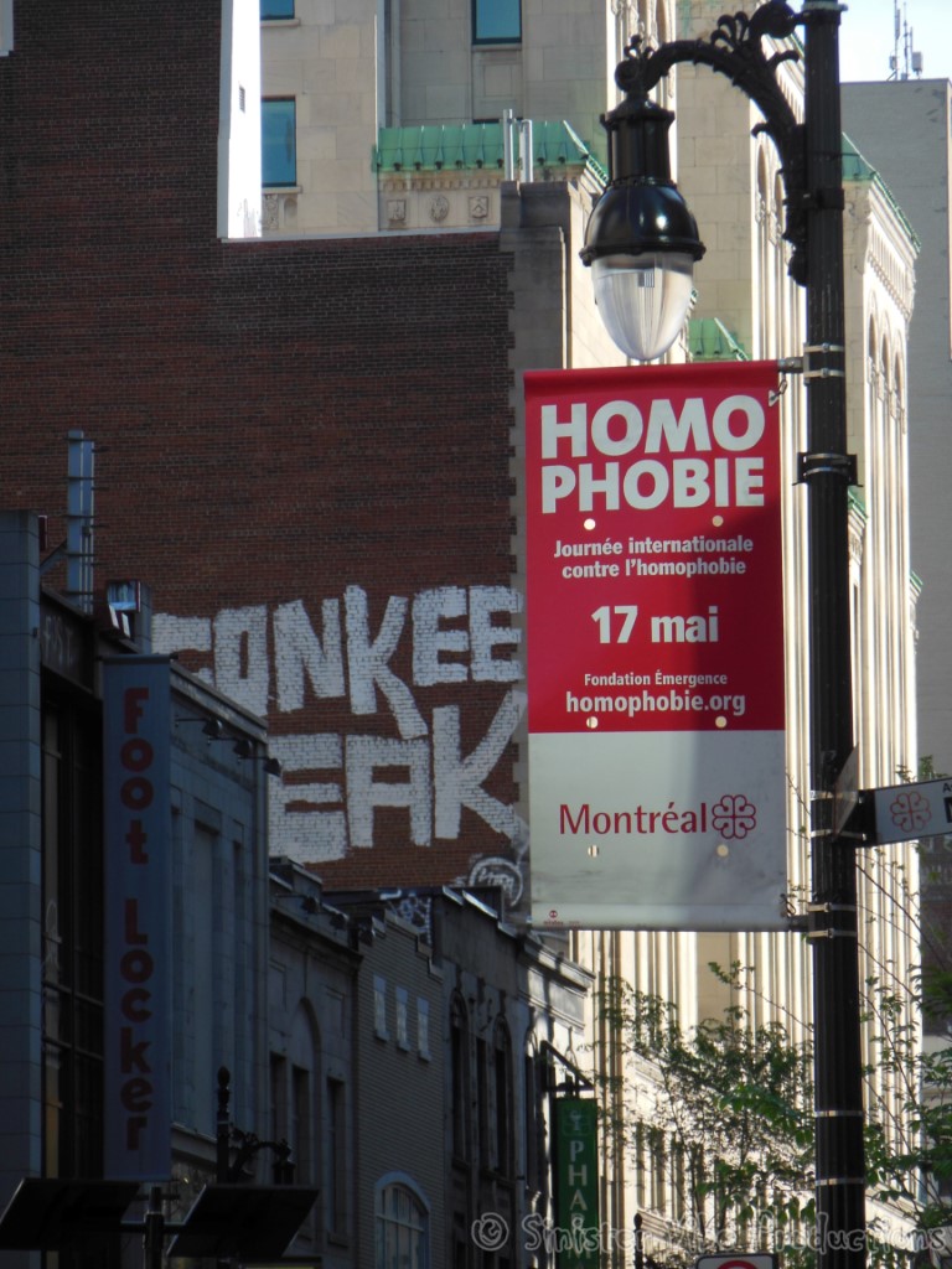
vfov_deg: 7.9
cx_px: 476
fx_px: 9167
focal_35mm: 250
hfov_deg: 5.9
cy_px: 634
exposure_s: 1/250
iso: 125
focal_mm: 45
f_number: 5.8
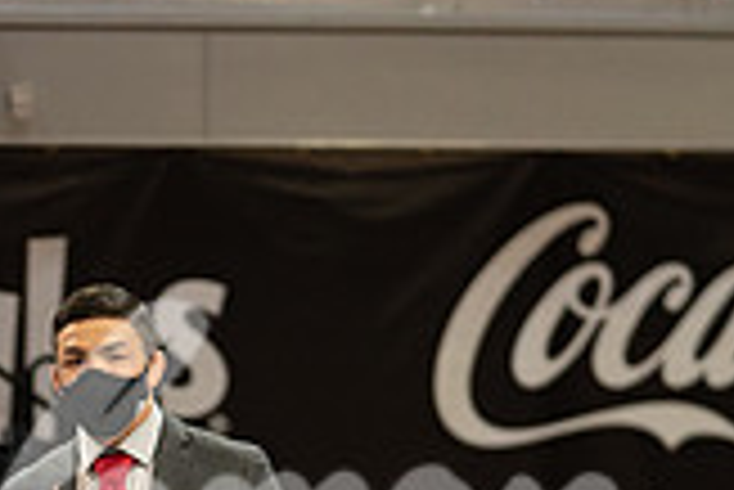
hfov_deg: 5.8
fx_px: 7204
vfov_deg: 3.9
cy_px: 551
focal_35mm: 353
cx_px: -293
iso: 2500
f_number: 2.8
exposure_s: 1/640
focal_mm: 99
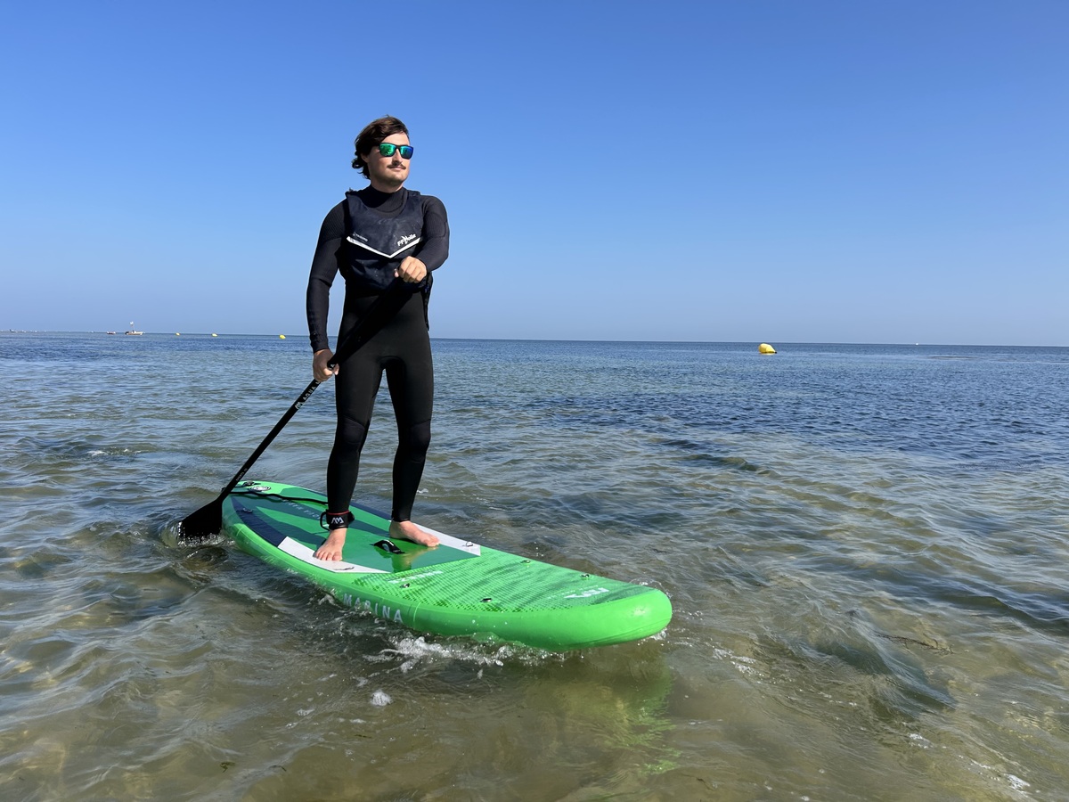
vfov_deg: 53.1
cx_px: 534
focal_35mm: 26
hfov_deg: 67.3
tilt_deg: -5.0
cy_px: 401
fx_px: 803
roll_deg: -0.9
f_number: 1.5
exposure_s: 1/3968
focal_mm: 5.7
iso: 50
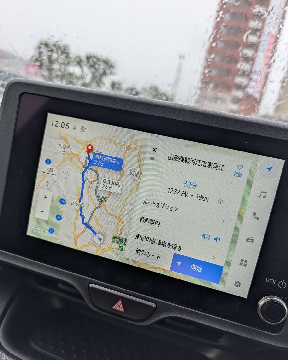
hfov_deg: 56.8
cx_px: 144
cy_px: 191
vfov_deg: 68.1
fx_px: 266
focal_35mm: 25
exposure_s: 1/326
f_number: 1.68
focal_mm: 6.9
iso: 55
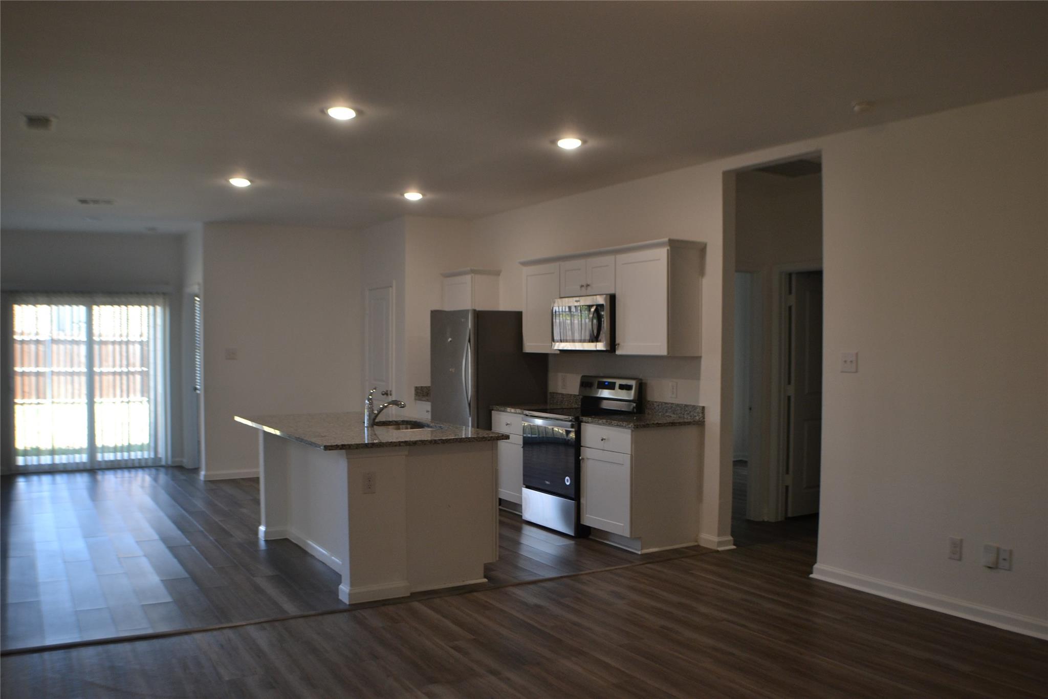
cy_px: 350
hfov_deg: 49.6
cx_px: 524
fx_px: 1135
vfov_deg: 34.2
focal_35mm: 39
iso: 400
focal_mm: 26
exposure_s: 1/60
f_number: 4.2
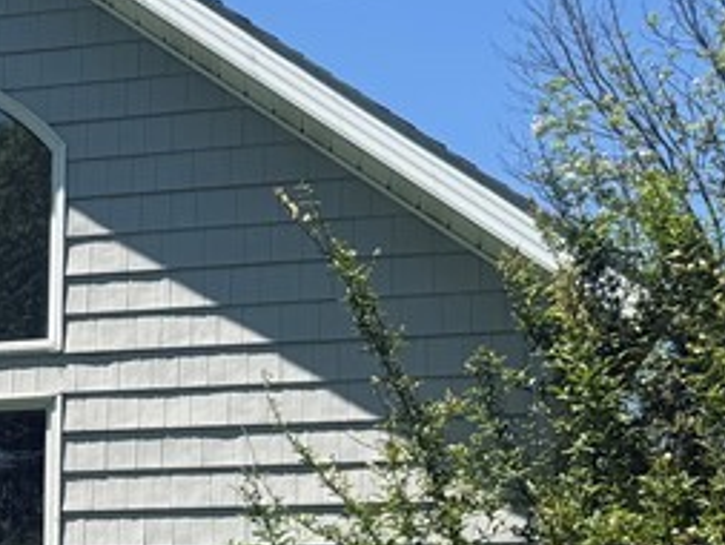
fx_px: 2033
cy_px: 651
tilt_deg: +7.2
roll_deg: -1.3
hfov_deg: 17.1
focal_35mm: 97
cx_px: -527
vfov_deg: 14.8
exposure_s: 1/3145
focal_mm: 6.76
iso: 80
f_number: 1.78
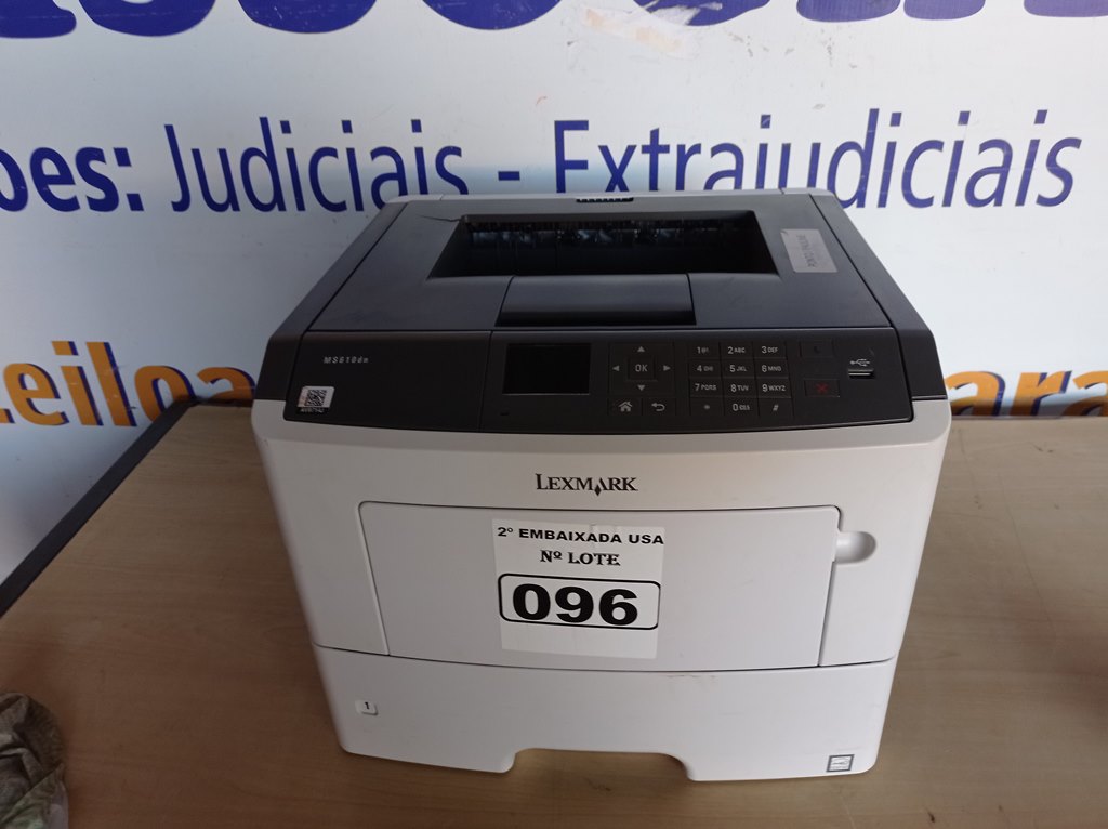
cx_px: 554
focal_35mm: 28
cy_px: 414
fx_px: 895
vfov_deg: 49.7
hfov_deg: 63.5
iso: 173
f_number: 1.79
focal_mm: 4.7
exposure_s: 1/60
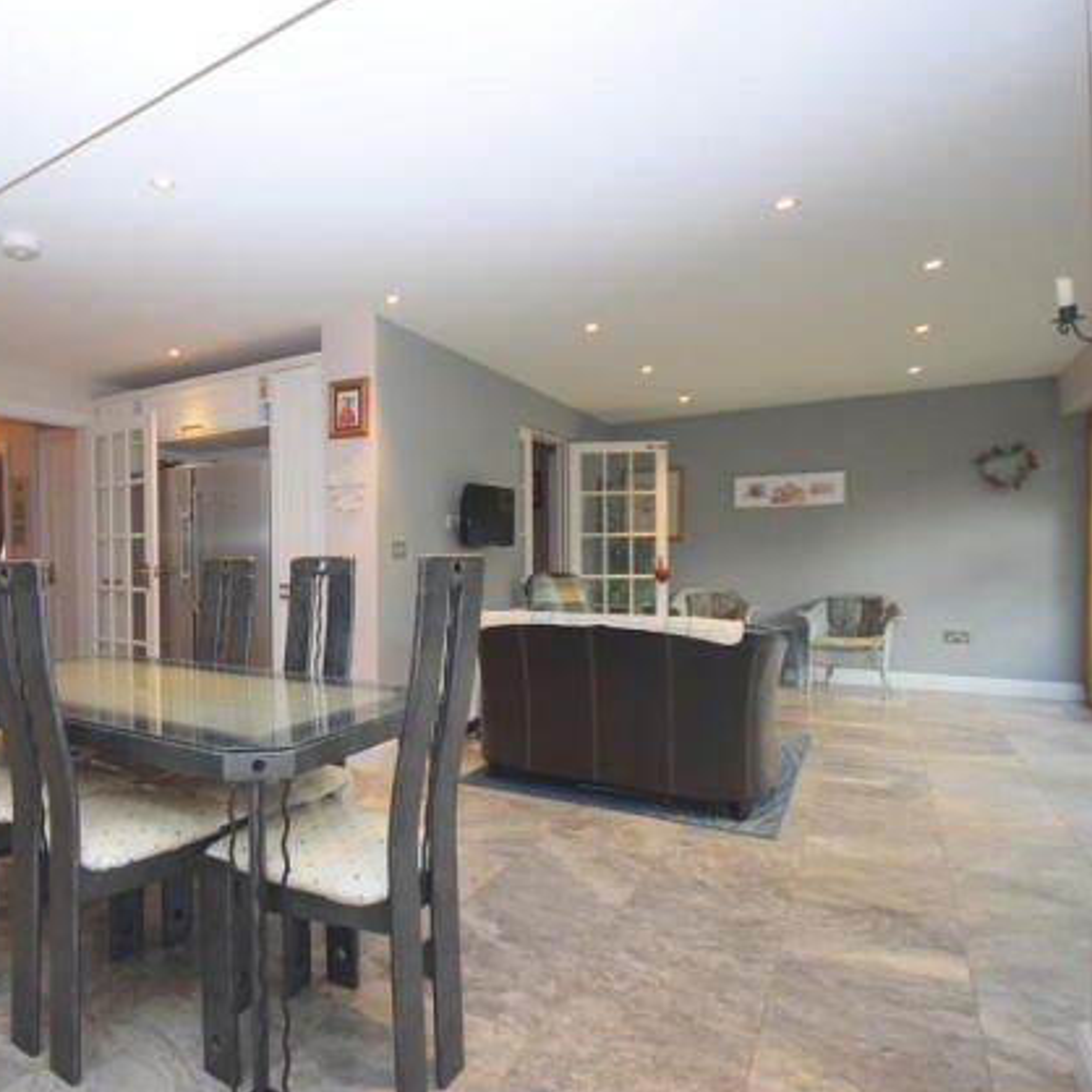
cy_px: 560
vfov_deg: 74.8
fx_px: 714
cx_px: 320
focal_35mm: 20
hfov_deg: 71.4
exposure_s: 1/200
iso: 1600
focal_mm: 10
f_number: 4
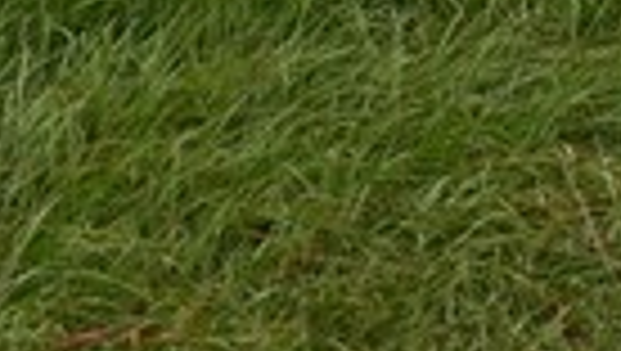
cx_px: -254
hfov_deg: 6.6
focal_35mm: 322
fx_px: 5308
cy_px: -1024
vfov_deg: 3.6
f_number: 7.1
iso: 100
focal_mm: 39
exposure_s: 1/400
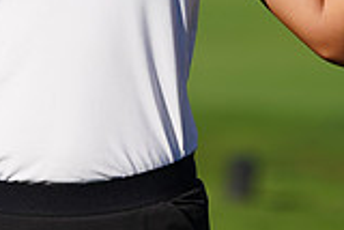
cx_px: 58
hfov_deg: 2.3
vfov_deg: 1.5
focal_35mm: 904
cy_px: -162
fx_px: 8646
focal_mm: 250
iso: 100
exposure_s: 1/640
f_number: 5.6
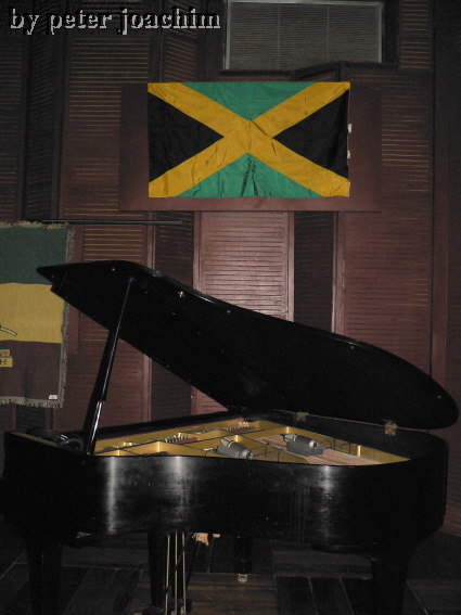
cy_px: 308
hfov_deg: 40.7
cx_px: 230
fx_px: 622
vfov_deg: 52.6
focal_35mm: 35
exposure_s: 1/60
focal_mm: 6
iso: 400
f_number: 2.8
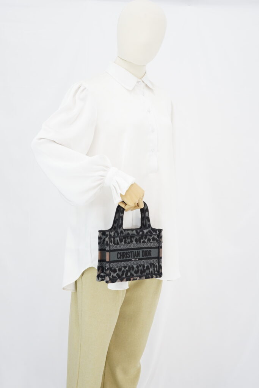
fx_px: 539
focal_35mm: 50
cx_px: 130
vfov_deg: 39.6
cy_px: 194
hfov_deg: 27.0
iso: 640
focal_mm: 50
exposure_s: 1/8
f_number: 6.3
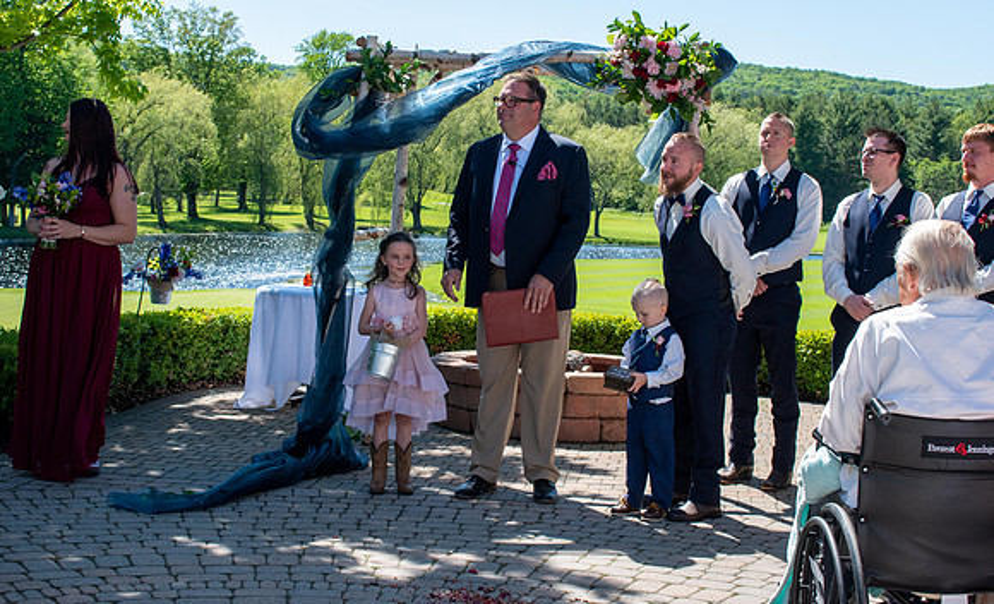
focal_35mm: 59
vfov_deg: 21.7
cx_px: 497
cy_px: 272
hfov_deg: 35.1
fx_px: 1574
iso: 200
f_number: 9
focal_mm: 38
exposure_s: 1/320
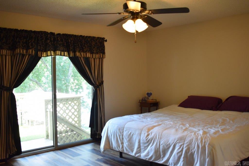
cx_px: 124
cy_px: 83
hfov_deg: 55.1
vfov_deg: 38.4
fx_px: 239
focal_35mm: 34
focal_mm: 23
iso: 800
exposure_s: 1/60
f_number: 3.8
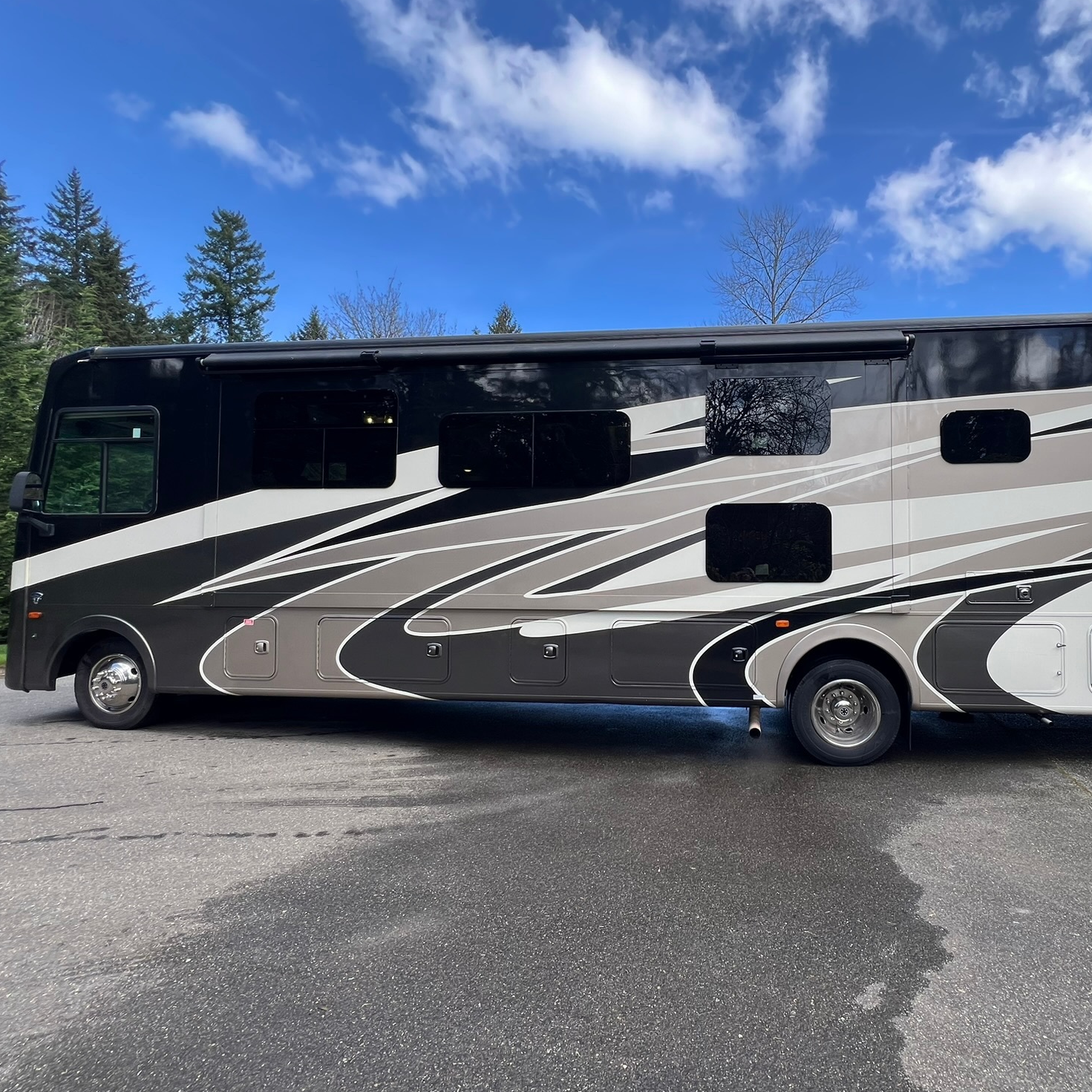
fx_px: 571
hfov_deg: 85.7
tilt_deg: +1.3
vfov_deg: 87.4
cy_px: 541
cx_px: 684
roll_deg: +1.0
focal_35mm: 16
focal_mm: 1.57
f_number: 1.8
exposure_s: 1/303
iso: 32
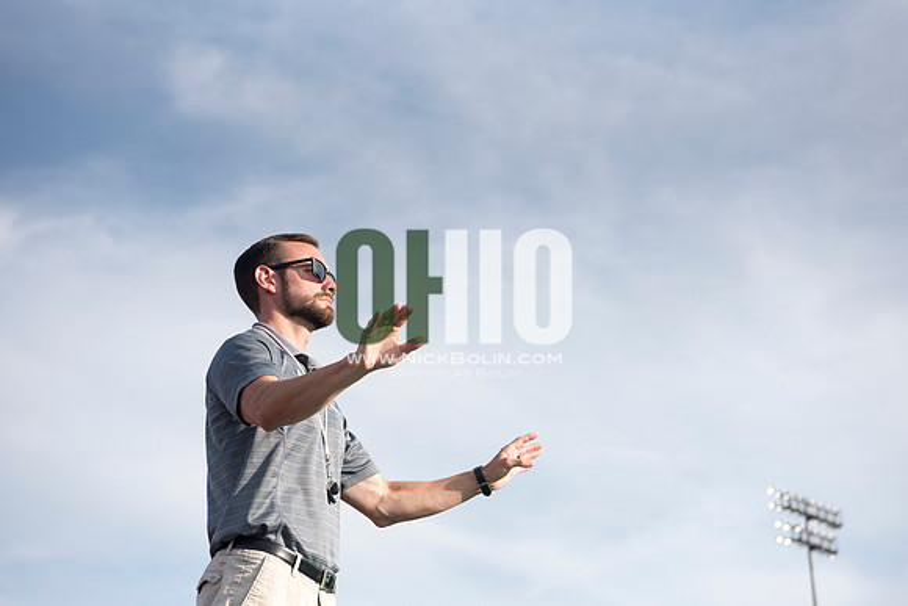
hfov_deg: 28.8
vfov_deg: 19.5
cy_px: 303
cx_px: 454
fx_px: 1766
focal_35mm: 70
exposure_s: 1/4000
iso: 800
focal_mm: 70
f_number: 5.6
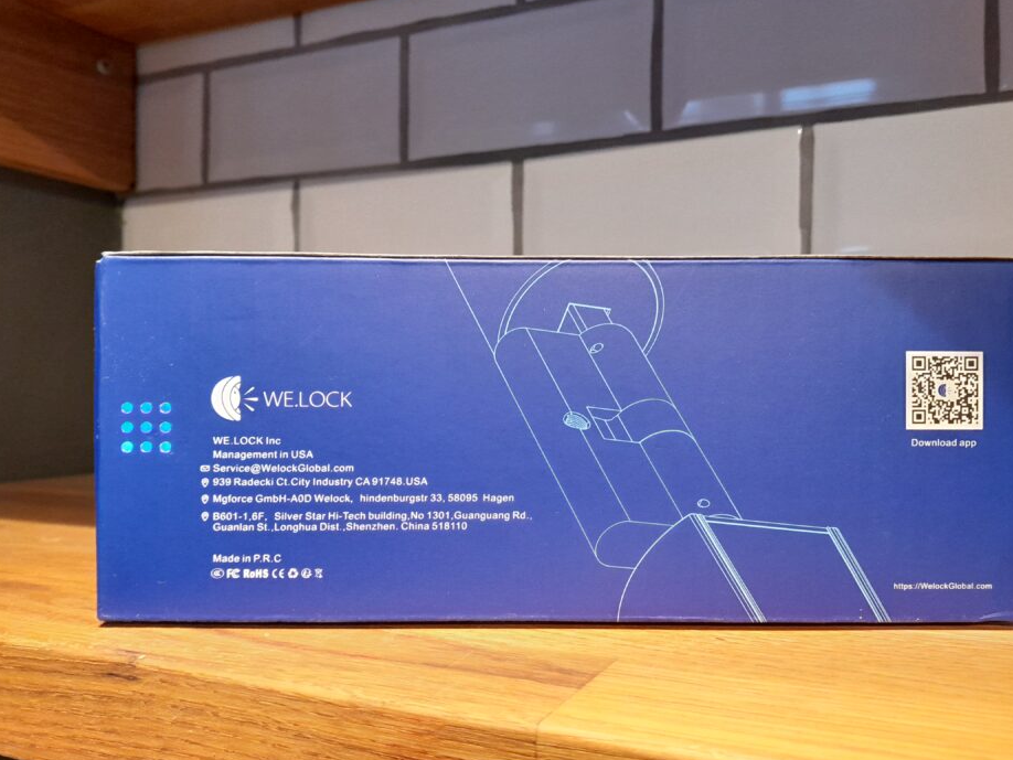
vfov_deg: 48.2
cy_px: 395
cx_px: 542
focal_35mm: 29
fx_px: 849
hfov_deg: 61.6
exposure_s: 1/50
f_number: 1.8
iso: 250
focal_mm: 4
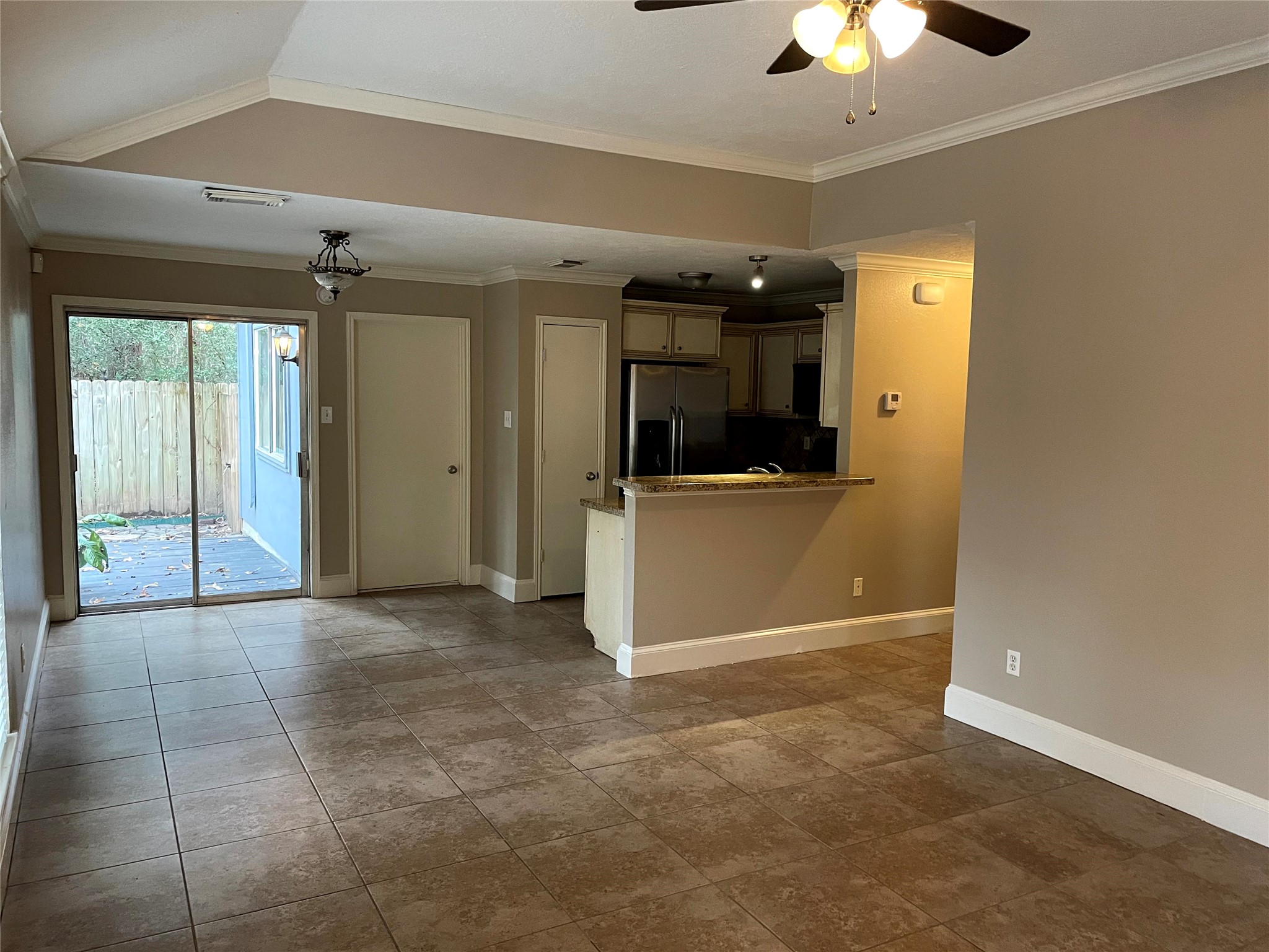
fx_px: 953
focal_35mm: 26
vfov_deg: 53.1
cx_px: 634
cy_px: 476
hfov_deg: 67.3
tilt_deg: -6.1
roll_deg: -1.4
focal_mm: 4.2
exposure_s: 1/60
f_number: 1.6
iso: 320
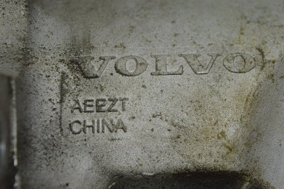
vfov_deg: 16.5
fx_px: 650
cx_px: 142
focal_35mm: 82
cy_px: 94
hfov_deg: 24.6
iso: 400
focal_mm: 55
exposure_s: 1/40
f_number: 5.6
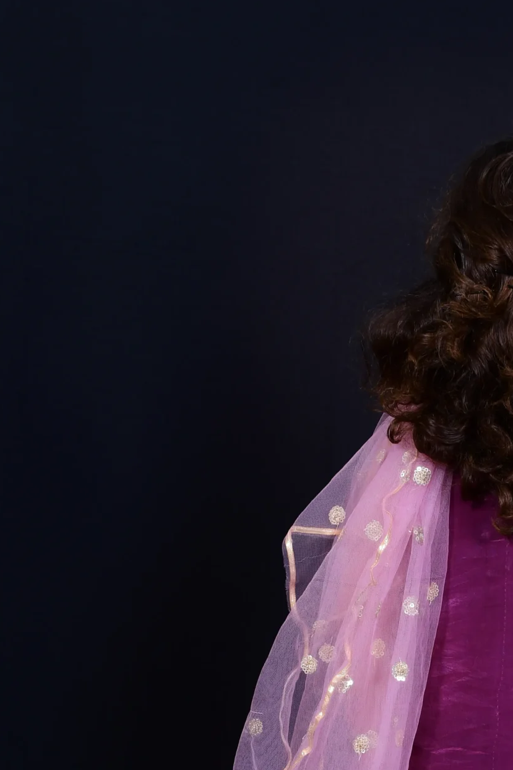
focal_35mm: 105
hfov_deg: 12.9
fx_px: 2244
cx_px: 452
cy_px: 751
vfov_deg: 19.0
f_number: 9
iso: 160
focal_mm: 34
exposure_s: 1/160
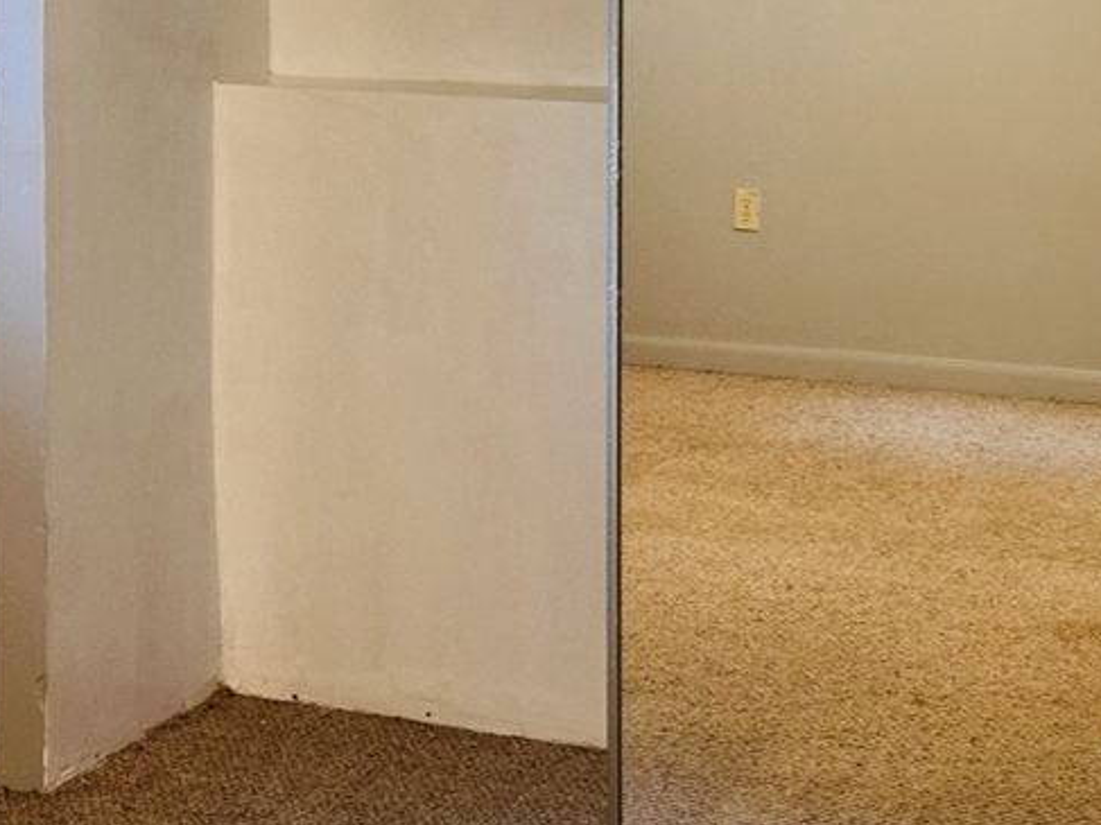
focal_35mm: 101
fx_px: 3212
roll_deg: +0.4
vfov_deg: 14.5
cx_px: 7
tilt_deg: -6.0
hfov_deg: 18.9
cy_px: 140
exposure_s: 1/40
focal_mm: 6.86
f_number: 1.78
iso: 250
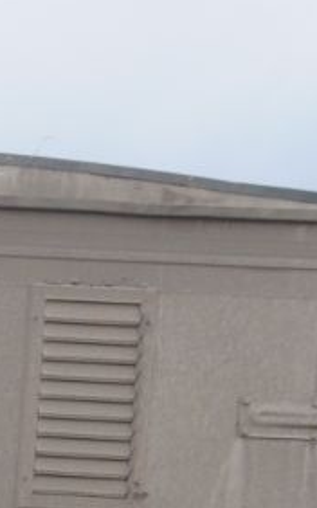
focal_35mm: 260
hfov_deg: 4.6
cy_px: 888
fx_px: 3598
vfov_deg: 7.8
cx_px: -962
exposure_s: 1/320
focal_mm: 30
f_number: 9
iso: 500
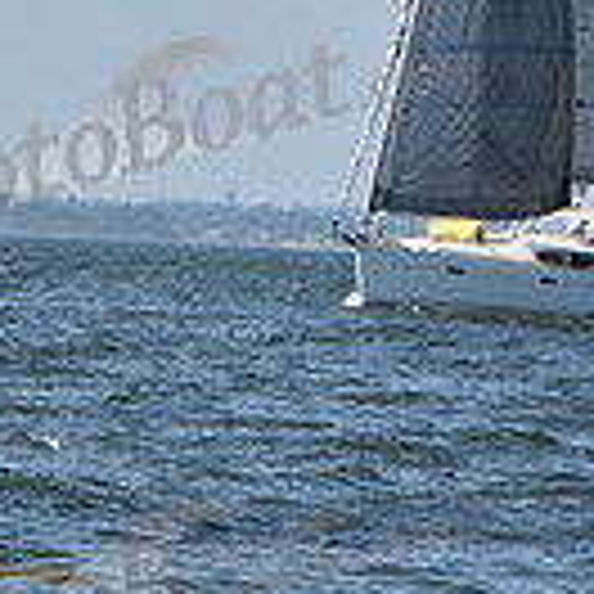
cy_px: -38
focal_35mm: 749
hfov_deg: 2.3
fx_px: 14541
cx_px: -396
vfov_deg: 2.3
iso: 320
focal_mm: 200
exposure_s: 1/1250
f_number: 9
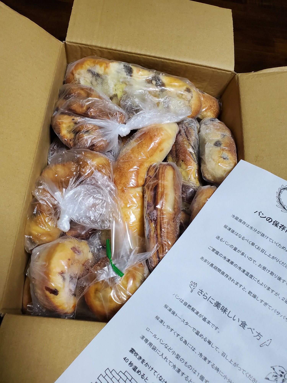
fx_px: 287
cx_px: 144
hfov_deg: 53.1
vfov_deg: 67.3
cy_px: 192
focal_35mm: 26
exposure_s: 1/120
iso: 250
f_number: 2.4
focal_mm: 4.3
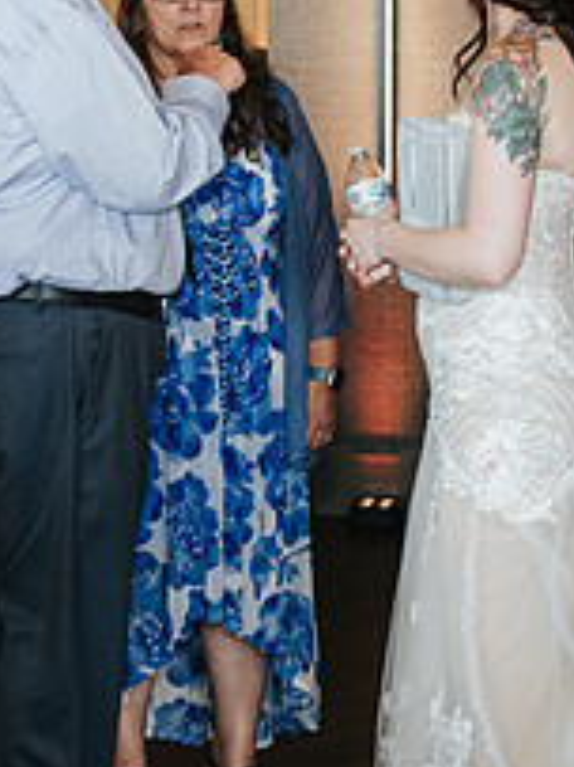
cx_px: 200
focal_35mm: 112
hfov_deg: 13.2
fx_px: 2479
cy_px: 212
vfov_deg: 17.5
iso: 900
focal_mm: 35
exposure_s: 1/200
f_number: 3.5
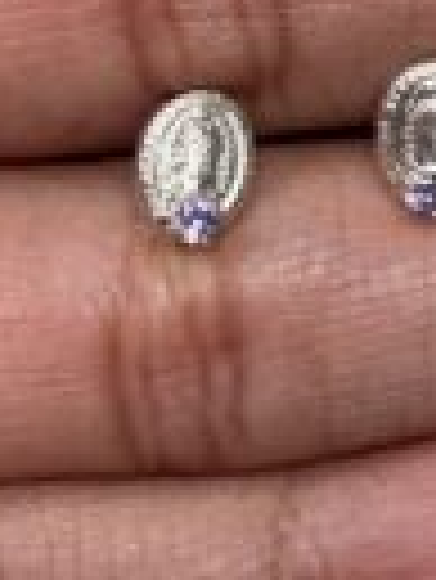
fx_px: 2699
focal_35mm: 161
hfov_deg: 9.2
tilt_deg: -75.9
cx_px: 342
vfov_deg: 12.2
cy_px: 76
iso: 40
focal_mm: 5.96
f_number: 1.6
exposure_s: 1/115
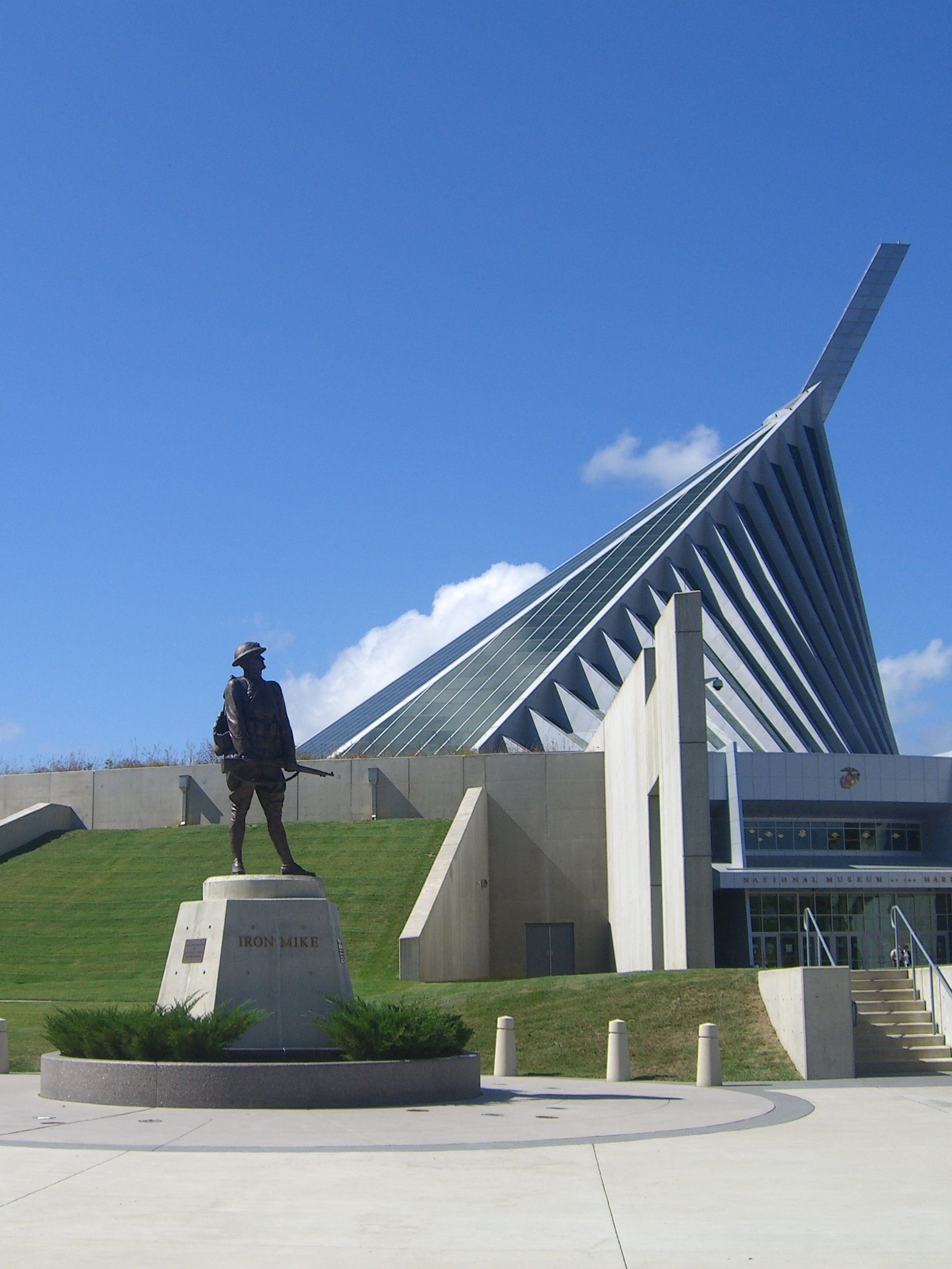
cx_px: 386
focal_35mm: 51
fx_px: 1870
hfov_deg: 28.5
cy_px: 631
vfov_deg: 37.5
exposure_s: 1/250
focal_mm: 7.9
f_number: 8
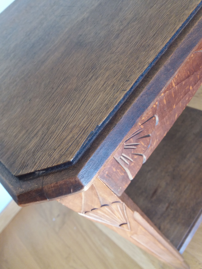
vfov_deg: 63.4
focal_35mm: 28
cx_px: 101
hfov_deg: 49.7
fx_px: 218
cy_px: 134
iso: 125
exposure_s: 1/33
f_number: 1.9
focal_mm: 3.7
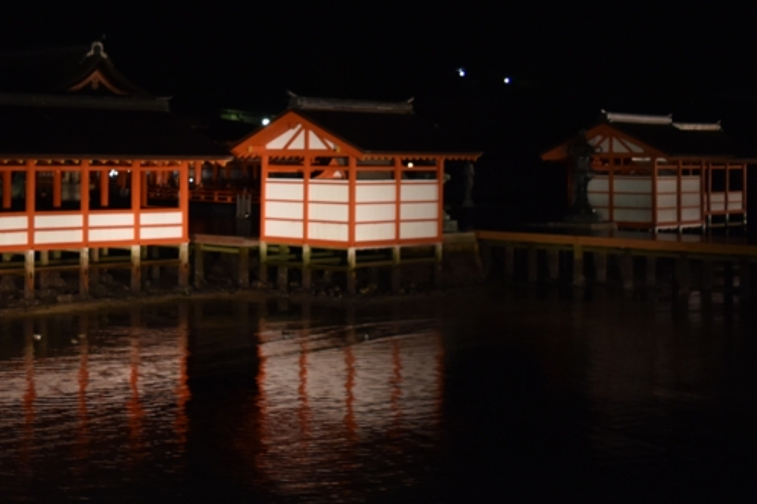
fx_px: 1429
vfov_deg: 19.8
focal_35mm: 68
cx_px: 259
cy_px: 101
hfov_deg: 29.5
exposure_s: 1/15
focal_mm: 22
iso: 1000
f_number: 3.8
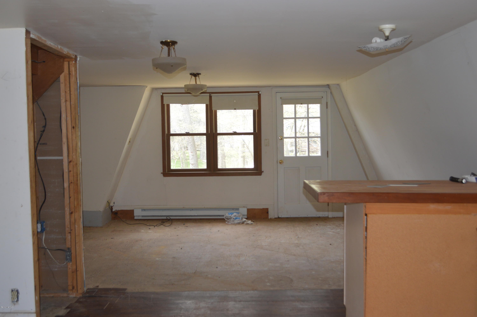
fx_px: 477
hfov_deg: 53.2
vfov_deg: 36.8
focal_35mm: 36
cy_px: 158
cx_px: 238
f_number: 4
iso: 400
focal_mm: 24
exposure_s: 1/125
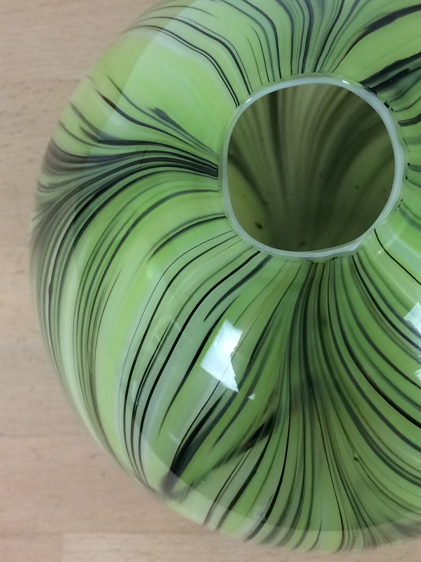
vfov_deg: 31.5
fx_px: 989
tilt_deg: -80.0
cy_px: 208
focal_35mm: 61
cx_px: 339
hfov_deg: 23.7
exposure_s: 1/33
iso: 64
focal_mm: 4.15
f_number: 2.2
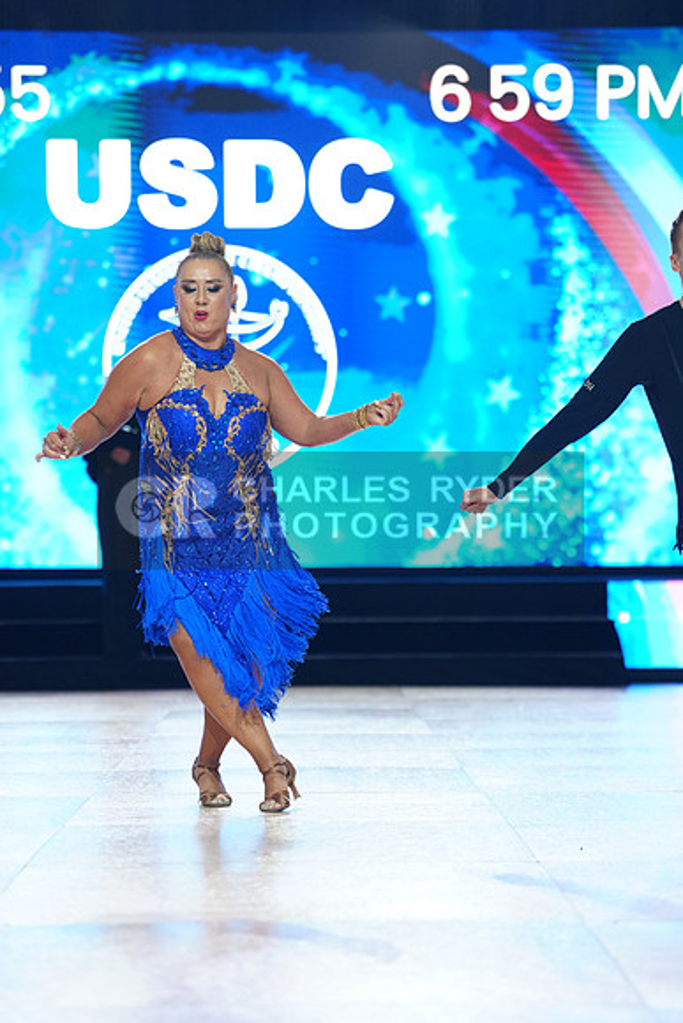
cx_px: 342
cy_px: 512
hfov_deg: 12.3
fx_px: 3157
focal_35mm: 111
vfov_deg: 18.4
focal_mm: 111
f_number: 2.8
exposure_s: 1/500
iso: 2000
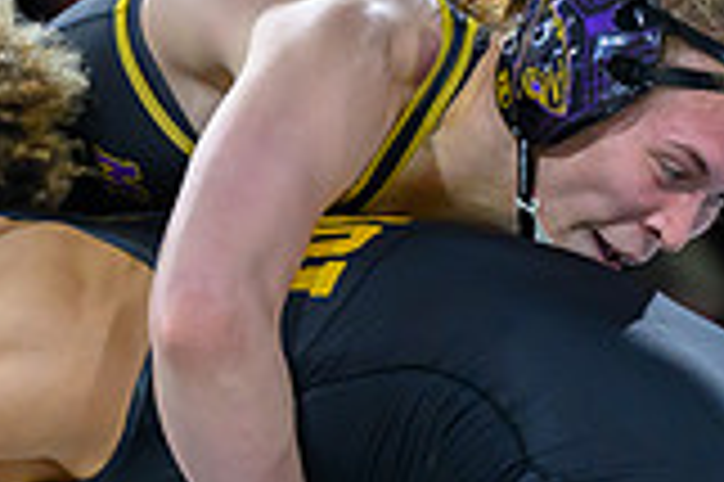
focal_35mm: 589
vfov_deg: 2.3
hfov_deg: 3.5
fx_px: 11833
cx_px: 426
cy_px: 569
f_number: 2.8
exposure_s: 1/800
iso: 3600
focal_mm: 135
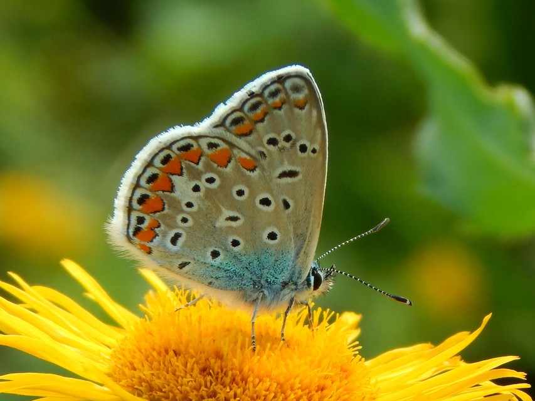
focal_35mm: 182
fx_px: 2813
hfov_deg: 10.9
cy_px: 200
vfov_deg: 8.2
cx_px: 268
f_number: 5.3
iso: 125
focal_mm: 32.8
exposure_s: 1/200
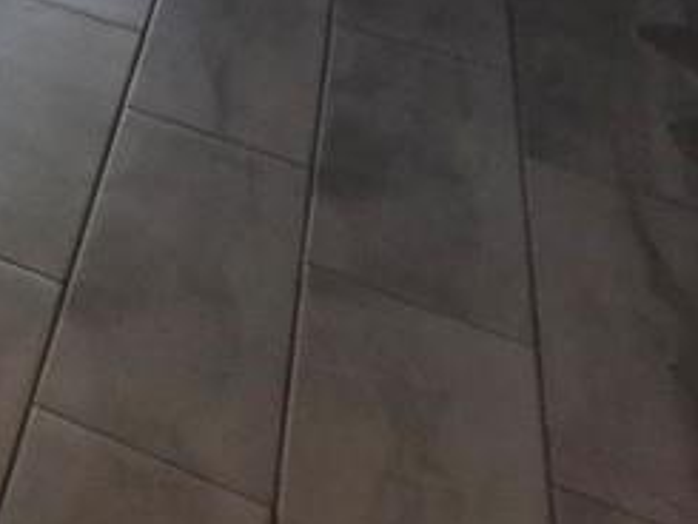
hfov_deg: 10.9
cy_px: -852
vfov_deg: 12.3
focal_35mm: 85
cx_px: -1487
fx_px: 1715
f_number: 1.9
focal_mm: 2.2
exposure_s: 1/60
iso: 200
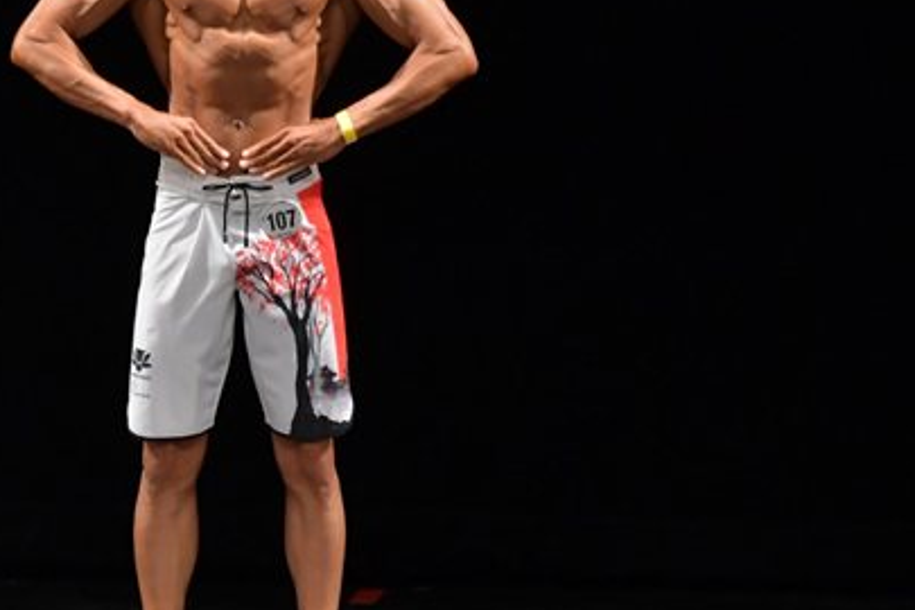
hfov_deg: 3.4
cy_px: 267
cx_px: 101
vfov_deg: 2.3
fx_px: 15325
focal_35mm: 603
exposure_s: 1/400
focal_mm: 210
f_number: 5.6
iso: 3200
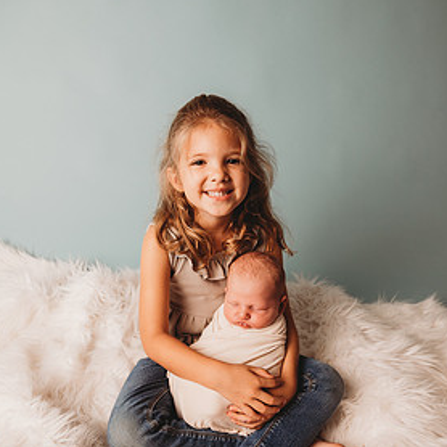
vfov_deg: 49.7
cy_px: 227
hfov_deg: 49.7
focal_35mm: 33
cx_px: 233
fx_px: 482
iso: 160
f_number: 4
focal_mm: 24
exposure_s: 1/160
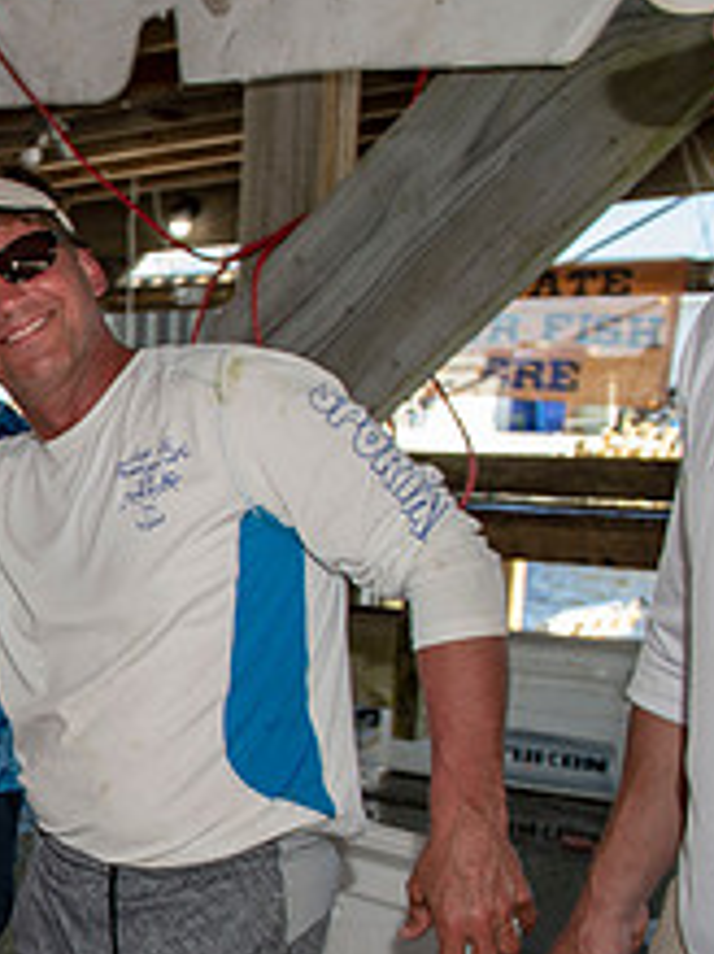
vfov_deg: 31.5
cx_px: -361
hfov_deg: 20.5
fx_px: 1679
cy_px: 636
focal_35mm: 61
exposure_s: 1/100
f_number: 5
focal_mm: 24
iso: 100
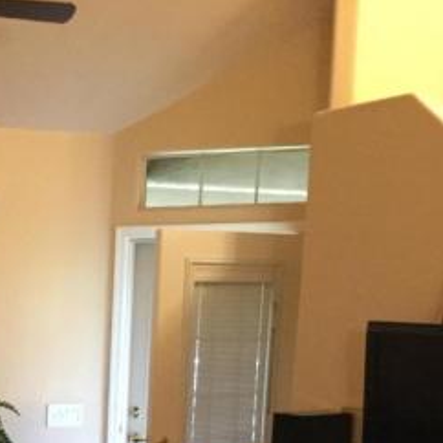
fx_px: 1260
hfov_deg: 18.9
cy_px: 582
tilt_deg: -11.9
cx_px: -82
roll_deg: +0.0
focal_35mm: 87
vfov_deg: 18.5
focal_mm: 3.3
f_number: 2.4
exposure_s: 1/15
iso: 320
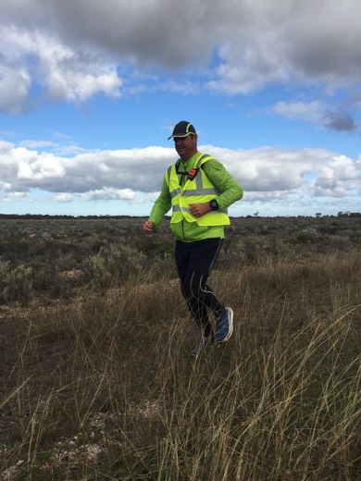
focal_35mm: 29
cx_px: 180
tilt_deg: -2.2
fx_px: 403
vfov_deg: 61.7
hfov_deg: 48.2
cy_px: 240
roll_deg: -1.5
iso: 32
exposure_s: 1/1522
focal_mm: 4.15
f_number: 2.2
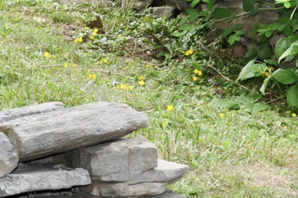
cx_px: 154
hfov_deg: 10.8
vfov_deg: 7.2
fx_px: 1571
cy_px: -26
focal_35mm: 190
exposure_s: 1/200
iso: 200
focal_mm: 26
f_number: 4
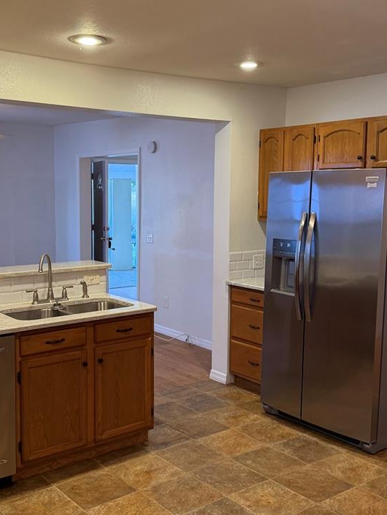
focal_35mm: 40
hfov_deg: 35.9
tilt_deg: -4.1
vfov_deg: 46.8
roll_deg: +0.2
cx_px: 178
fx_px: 596
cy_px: 246
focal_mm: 6.76
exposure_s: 1/60
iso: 250
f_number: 1.78
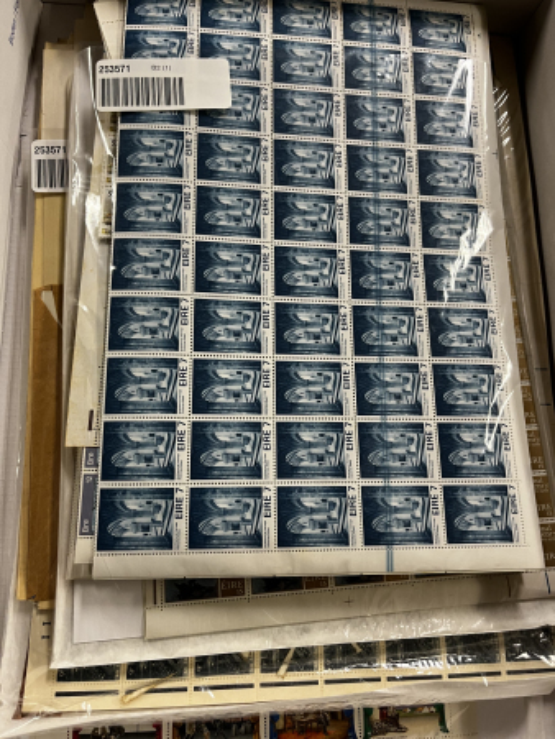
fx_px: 555
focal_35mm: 26
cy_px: 370
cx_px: 278
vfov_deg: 67.3
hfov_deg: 53.1
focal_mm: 5.1
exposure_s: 1/50
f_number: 1.6
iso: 80
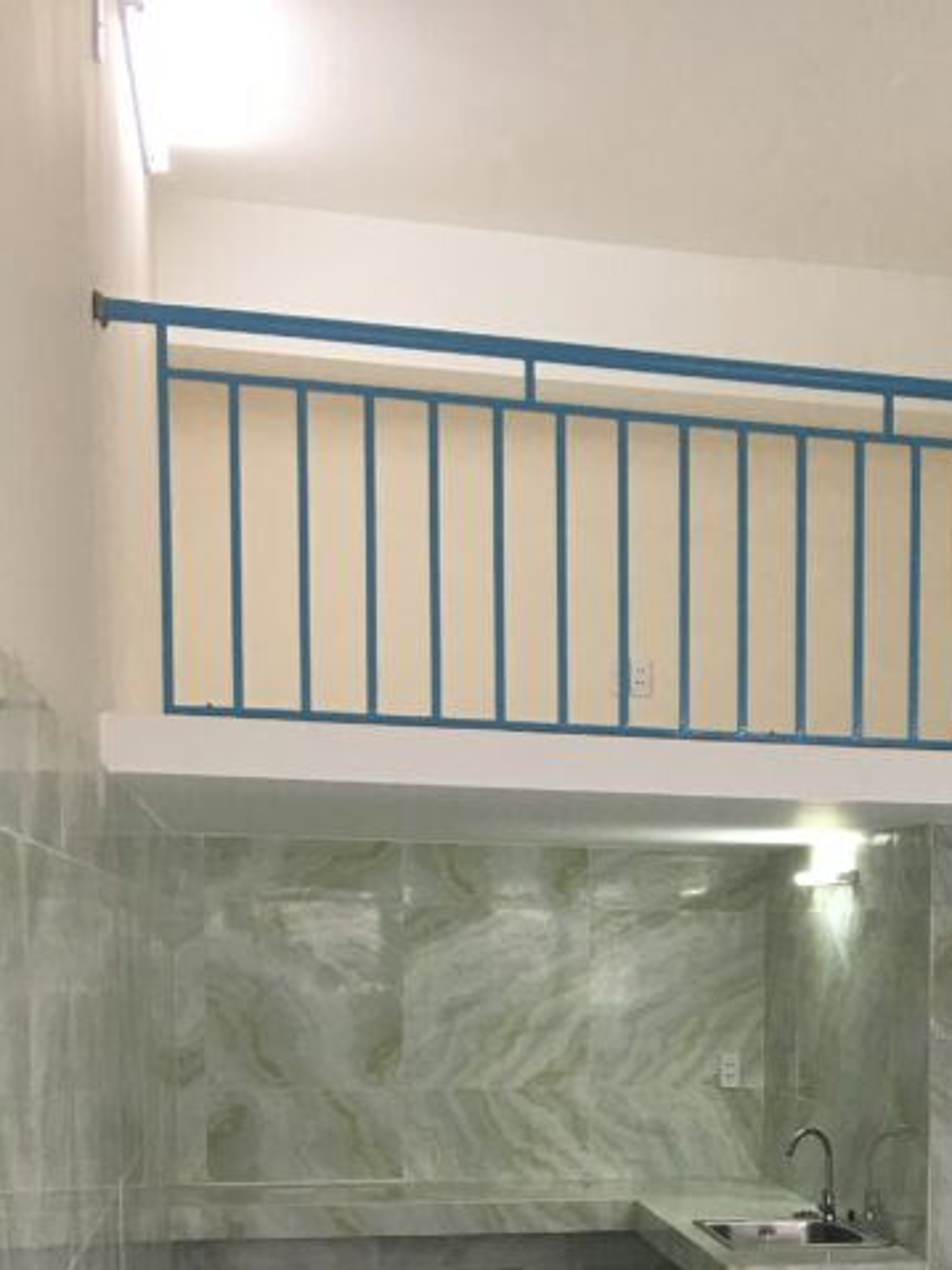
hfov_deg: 22.5
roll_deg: -0.9
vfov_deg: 30.1
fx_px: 2274
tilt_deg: -2.5
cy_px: 1103
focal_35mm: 62
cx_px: 1010
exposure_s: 1/33
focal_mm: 4.15
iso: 40
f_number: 2.2
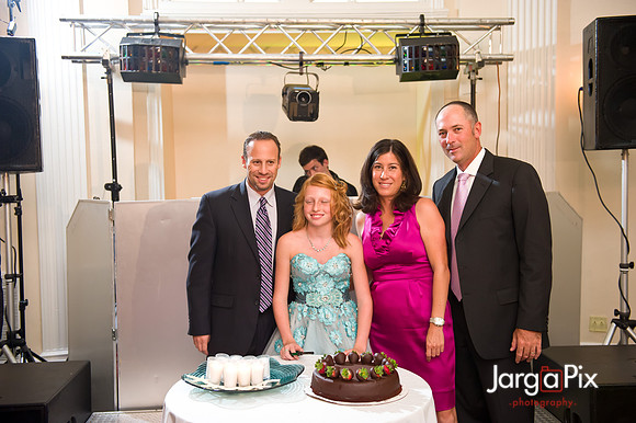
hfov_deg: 46.4
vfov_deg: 31.9
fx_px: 742
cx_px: 318
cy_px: 212
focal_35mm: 42
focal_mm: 42
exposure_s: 1/125
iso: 1600
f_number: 3.2
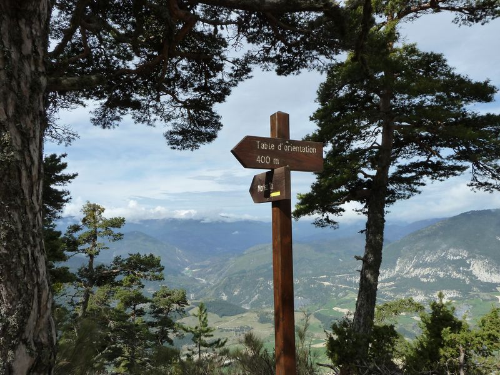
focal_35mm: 25
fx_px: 361
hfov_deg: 69.4
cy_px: 188
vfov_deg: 54.9
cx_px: 250
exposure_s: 1/400
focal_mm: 4.1
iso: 125
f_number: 5.6
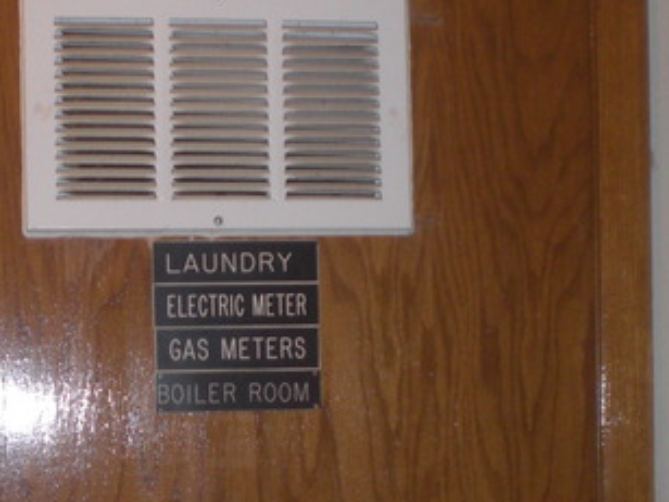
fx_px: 1527
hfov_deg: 24.5
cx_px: 193
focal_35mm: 79
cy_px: 413
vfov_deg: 18.5
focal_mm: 6.3
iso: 200
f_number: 3.1
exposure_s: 1/60
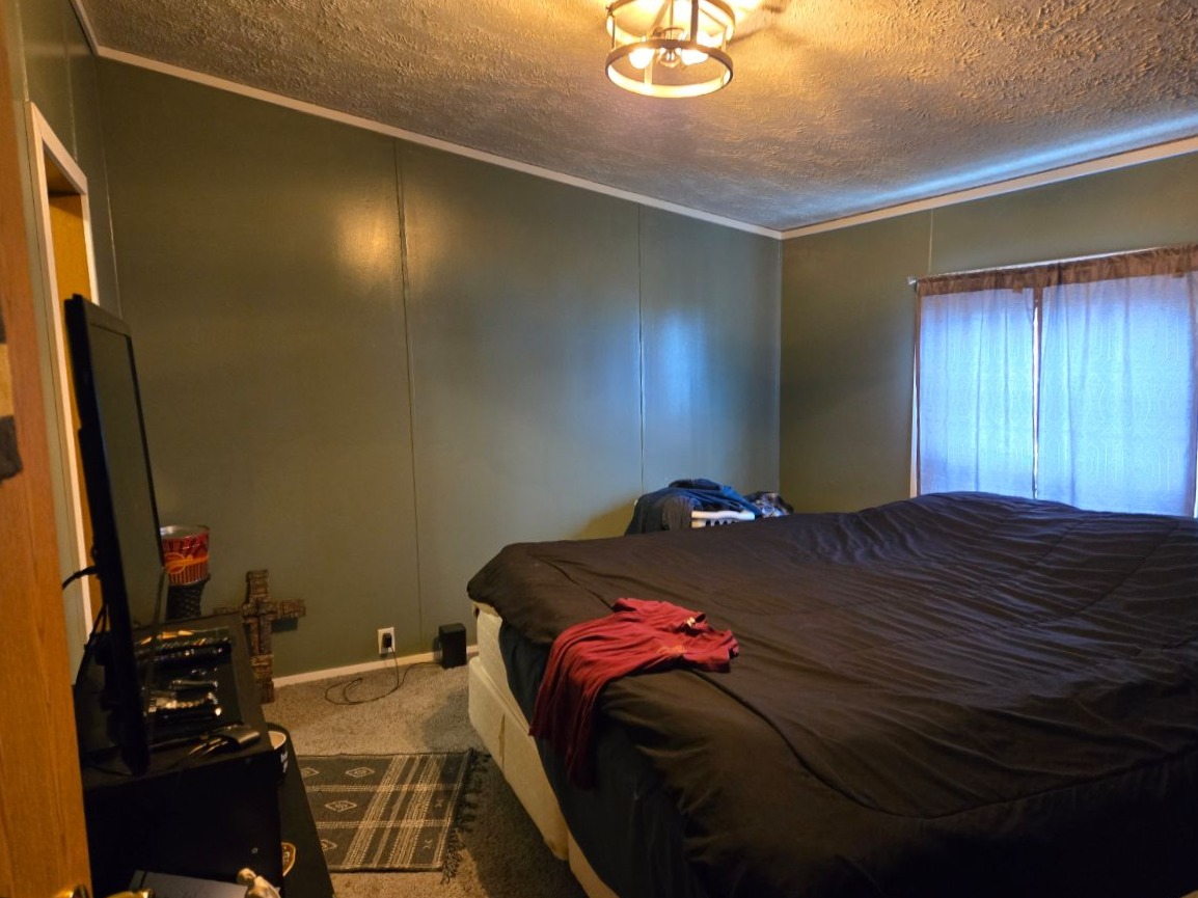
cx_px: 599
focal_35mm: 23
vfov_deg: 58.9
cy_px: 449
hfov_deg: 73.9
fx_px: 796
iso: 800
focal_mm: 5.4
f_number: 1.8
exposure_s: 1/60
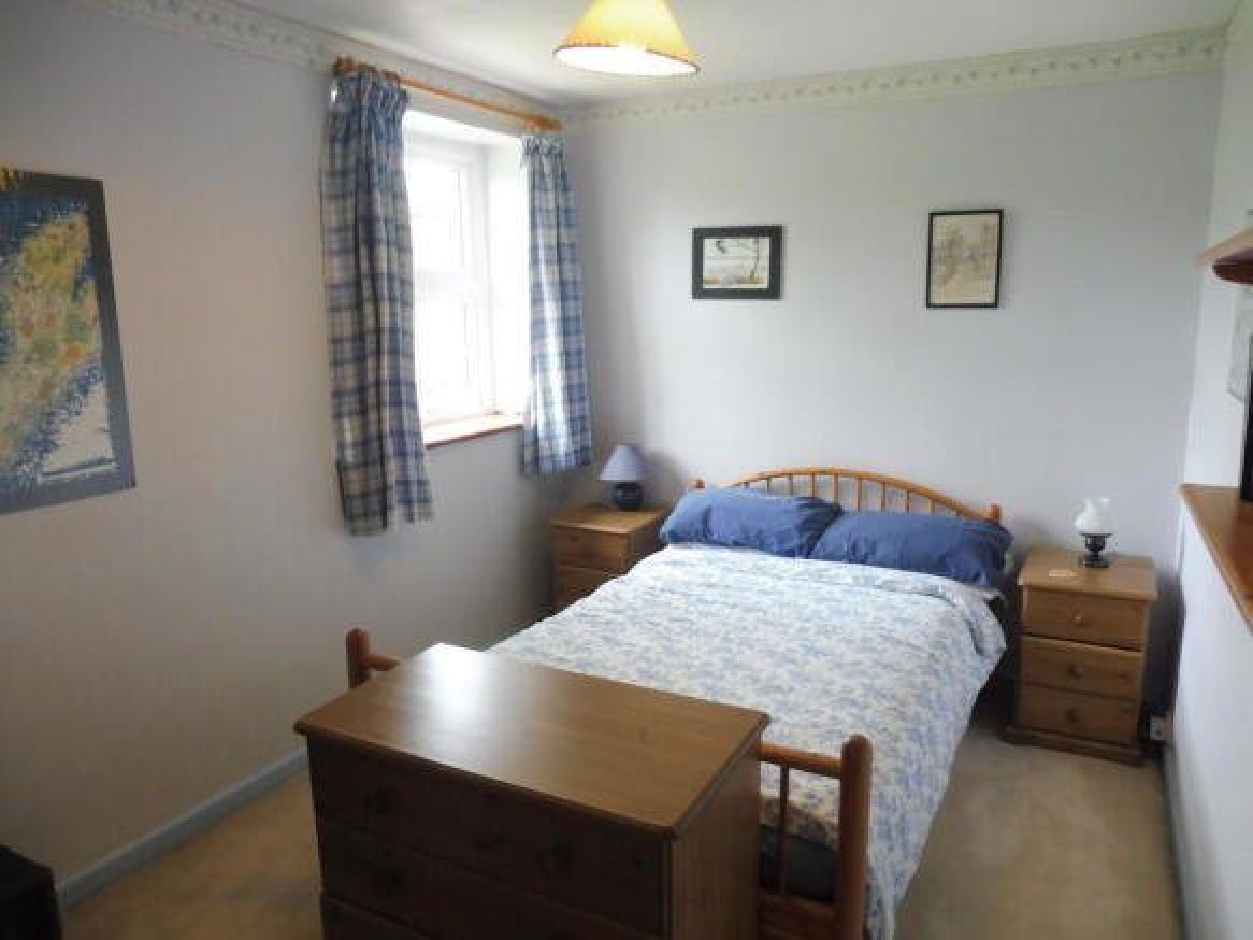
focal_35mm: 24
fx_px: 869
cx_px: 626
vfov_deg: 56.8
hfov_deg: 71.6
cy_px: 470
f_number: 3.3
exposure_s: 1/60
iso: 400
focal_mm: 4.3
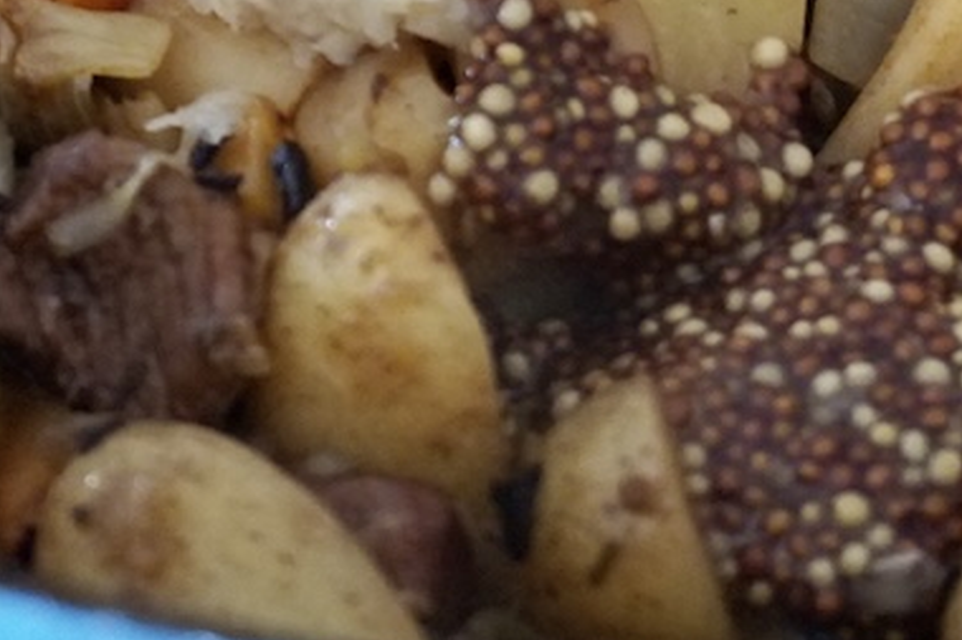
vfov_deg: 5.5
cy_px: -315
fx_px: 6615
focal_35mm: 248
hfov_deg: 8.3
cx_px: 681
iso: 12800
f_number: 5
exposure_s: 1/80
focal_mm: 49
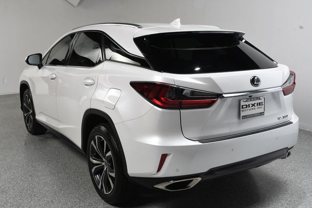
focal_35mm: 39
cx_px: 156
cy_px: 104
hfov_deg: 49.6
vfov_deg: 34.2
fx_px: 338
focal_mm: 26
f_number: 11
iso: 100
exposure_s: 1/160
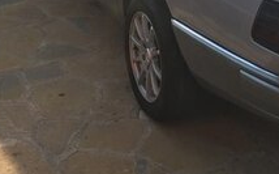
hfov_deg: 21.6
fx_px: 721
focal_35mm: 95
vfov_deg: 13.2
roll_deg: +1.2
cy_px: -58
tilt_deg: -14.7
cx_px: 228
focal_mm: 4.15
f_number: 2.2
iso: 25
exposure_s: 1/1026
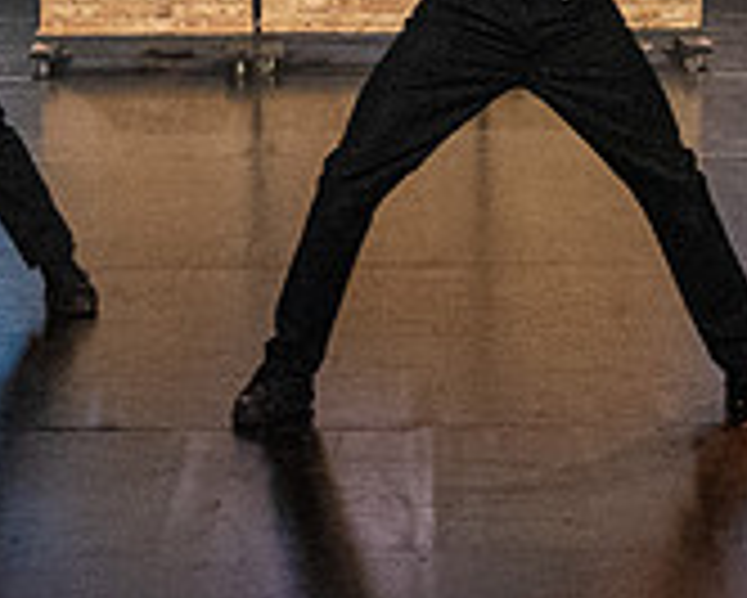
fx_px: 4048
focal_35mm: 183
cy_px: 30
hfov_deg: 10.5
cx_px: 347
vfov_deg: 8.4
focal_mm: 26
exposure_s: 1/100
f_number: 4
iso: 5600
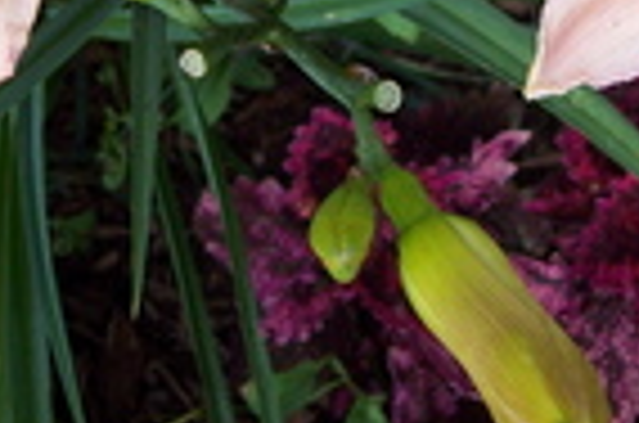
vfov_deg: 10.5
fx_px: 2231
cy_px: -180
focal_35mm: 126
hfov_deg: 16.3
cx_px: 302
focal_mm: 8
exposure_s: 1/350
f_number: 3.4
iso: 100
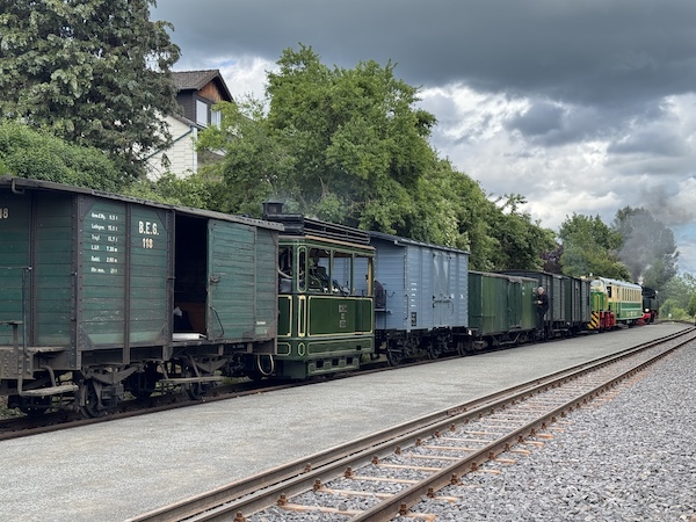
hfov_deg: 39.7
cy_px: 261
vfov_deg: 30.3
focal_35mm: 48
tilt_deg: +2.9
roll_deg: +0.5
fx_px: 965
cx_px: 348
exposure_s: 1/1114
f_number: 1.78
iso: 64
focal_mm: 6.76
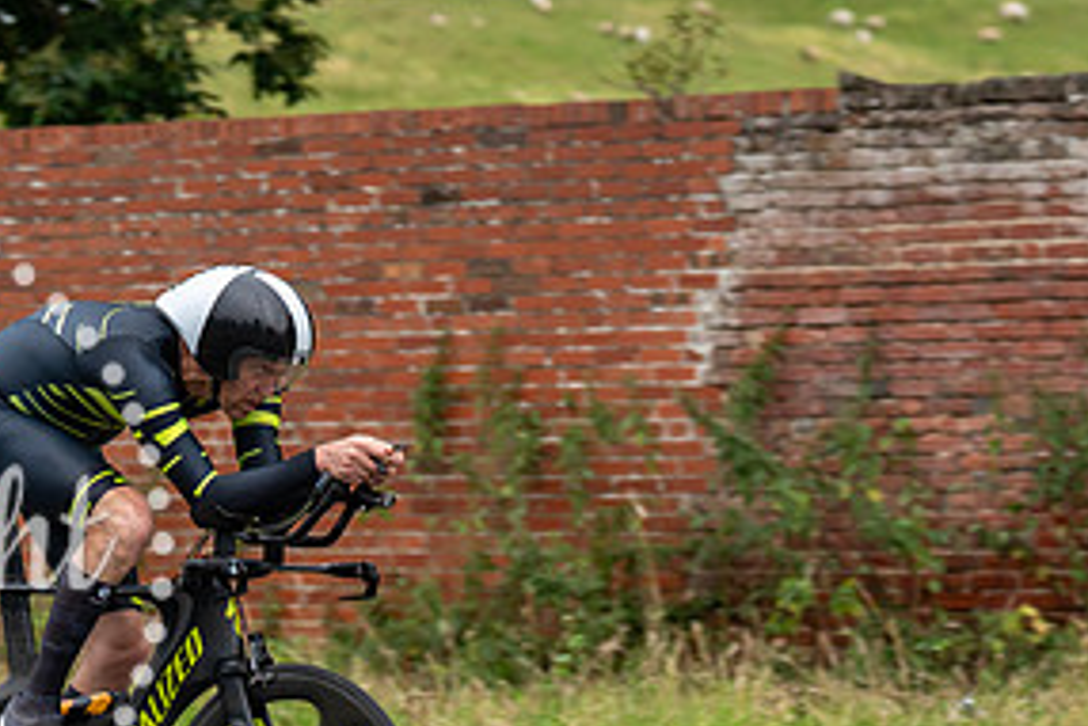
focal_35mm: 185
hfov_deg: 11.1
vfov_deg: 7.4
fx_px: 5594
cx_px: 219
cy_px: 391
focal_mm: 78
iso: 1000
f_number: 3.2
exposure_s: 1/640
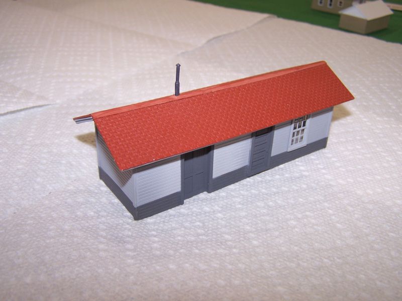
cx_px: 201
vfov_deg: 37.7
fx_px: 441
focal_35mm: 38
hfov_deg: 49.0
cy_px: 150
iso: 80
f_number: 2.8
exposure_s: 1/60
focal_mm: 6.3
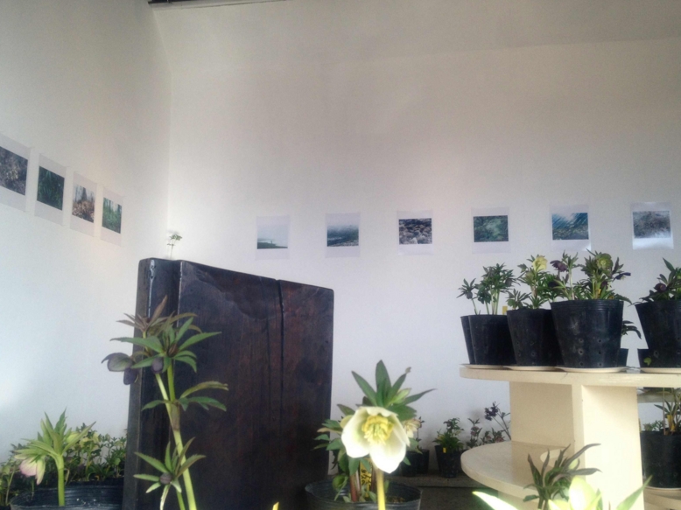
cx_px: 338
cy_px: 258
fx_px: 708
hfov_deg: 51.4
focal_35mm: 36
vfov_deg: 39.6
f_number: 2.4
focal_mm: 4.28
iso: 100
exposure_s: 1/120
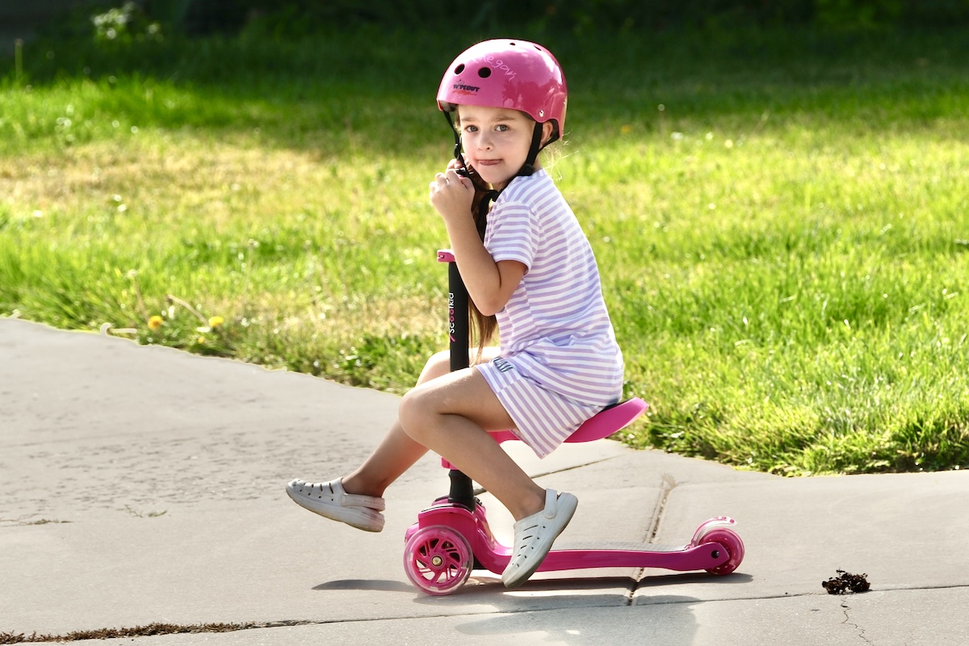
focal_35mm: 186
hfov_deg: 11.1
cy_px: 323
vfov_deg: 7.4
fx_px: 5006
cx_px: 484
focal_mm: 124.3
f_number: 4.5
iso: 125
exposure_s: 1/600
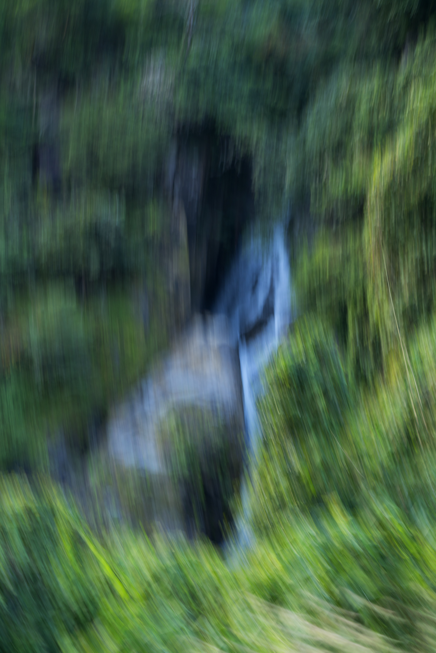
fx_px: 1544
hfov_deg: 16.1
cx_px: 218
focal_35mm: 85
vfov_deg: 23.9
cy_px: 326
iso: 320
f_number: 4.5
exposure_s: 1/25
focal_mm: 85
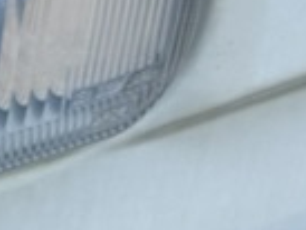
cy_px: 250
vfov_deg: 8.2
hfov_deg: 8.7
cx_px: -677
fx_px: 1584
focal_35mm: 179
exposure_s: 1/331
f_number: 1.78
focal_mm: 6.86
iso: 80
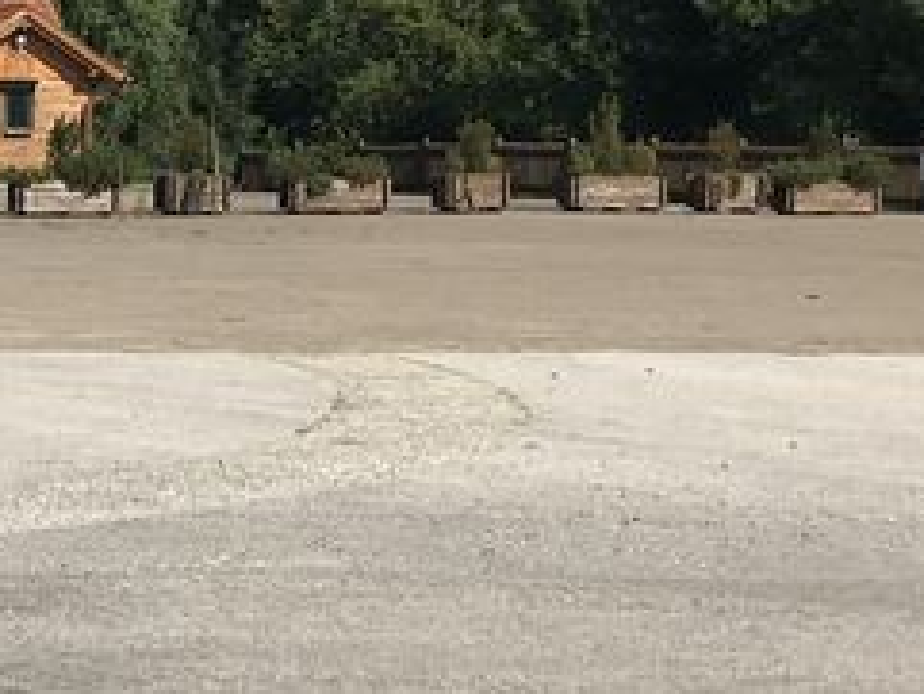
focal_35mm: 119
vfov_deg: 12.4
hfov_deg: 16.1
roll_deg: +1.0
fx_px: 3178
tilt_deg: -3.0
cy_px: 215
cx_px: -61
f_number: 1.8
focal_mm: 3.99
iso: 20
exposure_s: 1/3425
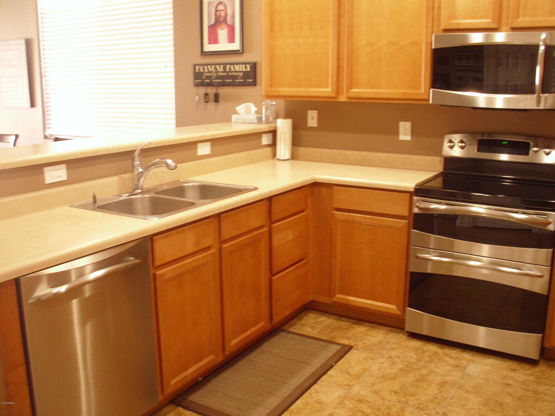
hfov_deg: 49.0
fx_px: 609
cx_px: 278
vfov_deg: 37.7
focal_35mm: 38
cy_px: 208
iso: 400
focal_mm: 6.3
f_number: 2.9
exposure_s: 1/10
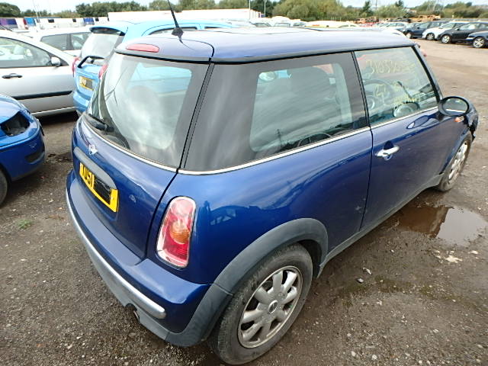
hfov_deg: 79.0
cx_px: 244
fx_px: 296
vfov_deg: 63.4
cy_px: 183
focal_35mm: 21
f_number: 3.5
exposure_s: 1/160
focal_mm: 3.7
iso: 125
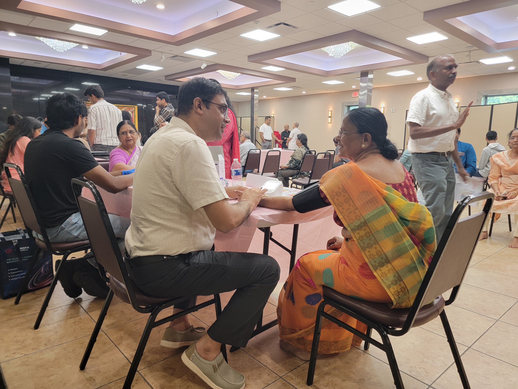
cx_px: 259
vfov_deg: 56.8
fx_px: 359
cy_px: 194
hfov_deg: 71.6
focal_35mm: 24
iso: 200
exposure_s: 1/60
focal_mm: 6.7
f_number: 1.8
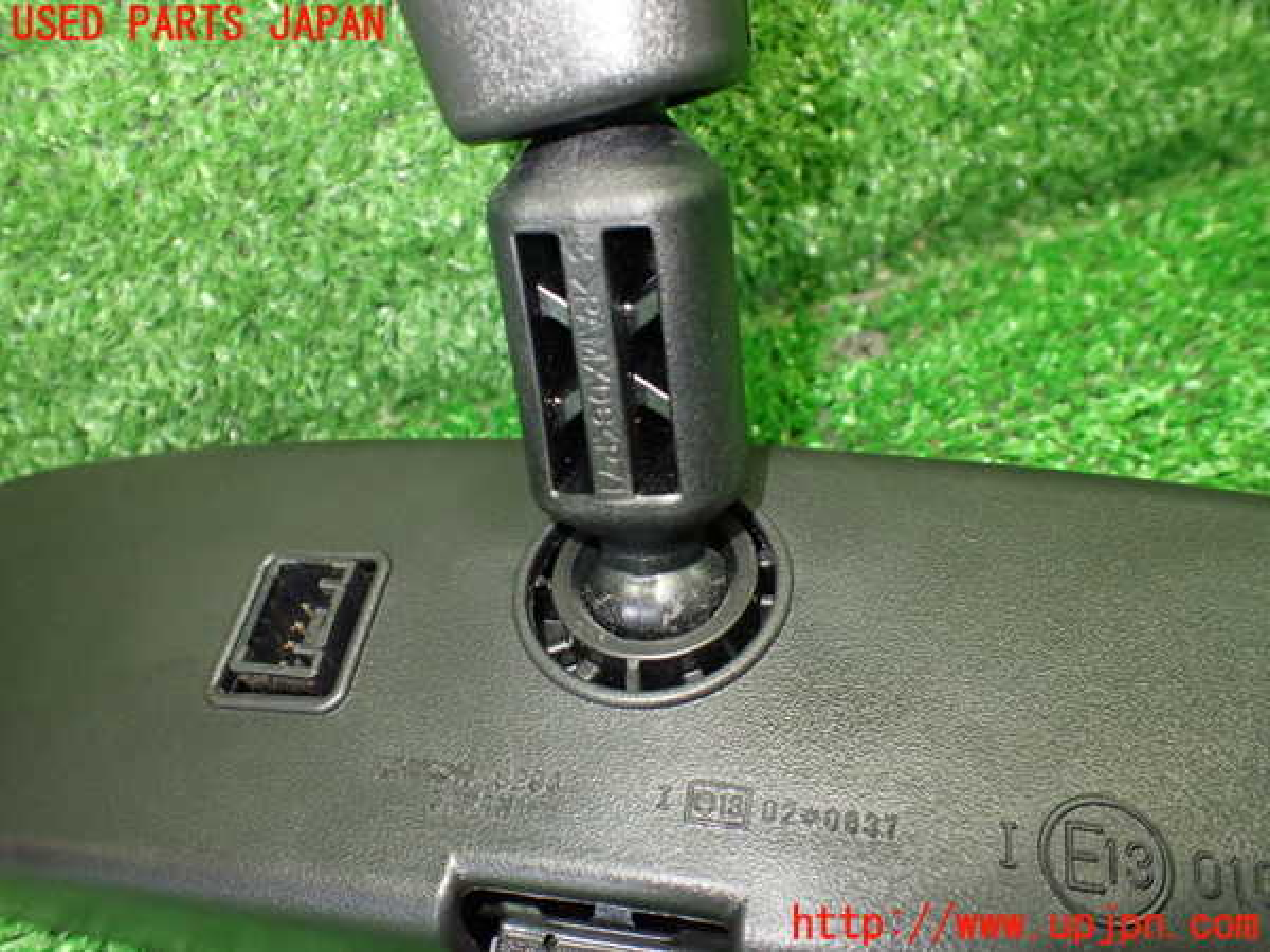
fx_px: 1101
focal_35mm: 30
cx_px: 635
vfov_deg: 46.8
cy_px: 476
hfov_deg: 60.0
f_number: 2.3
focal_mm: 5.4
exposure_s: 1/80
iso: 800
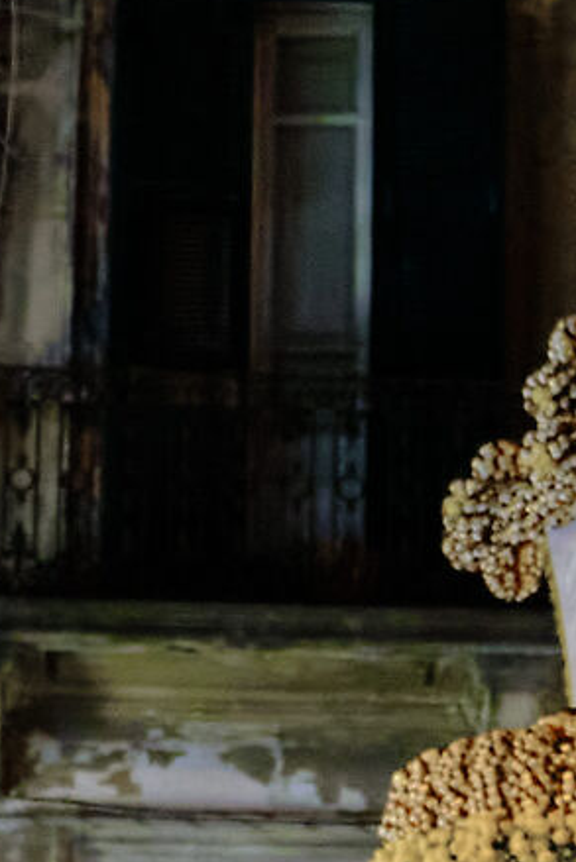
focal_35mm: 235
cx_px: 615
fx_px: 5635
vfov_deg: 8.7
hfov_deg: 5.8
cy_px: 787
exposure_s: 1/60
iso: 3200
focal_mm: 28.9
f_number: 3.2
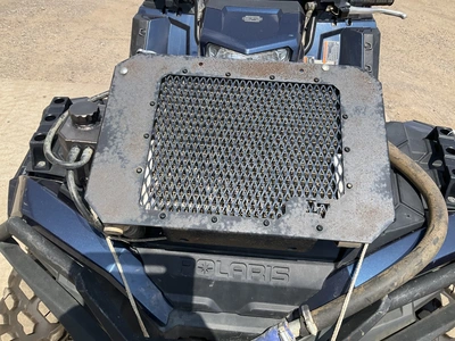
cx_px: 228
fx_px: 381
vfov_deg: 48.2
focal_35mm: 29
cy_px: 170
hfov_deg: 61.7
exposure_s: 1/1195
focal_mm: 3
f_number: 1.8
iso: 25
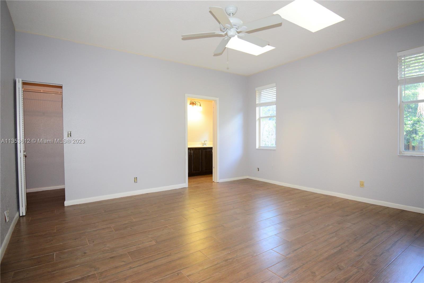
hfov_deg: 85.4
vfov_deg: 63.2
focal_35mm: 20
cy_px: 142
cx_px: 212
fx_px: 230
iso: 800
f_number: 5.6
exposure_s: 1/30
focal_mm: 13
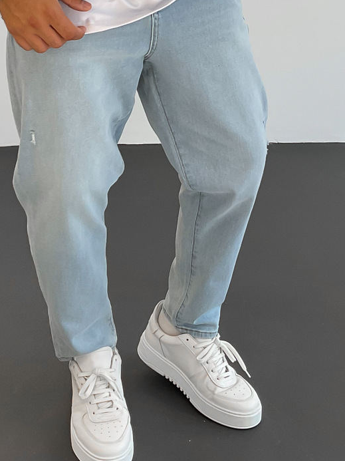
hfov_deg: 21.9
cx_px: 164
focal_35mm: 67
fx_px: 891
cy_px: 25
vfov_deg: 27.7
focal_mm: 3
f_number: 1.8
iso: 25
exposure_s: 1/100
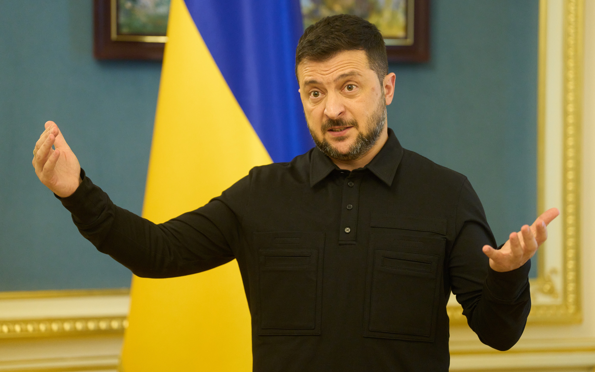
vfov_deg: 10.2
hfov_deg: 16.2
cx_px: 298
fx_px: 2092
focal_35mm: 129
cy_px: 180
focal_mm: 126
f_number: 2.8
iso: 5000
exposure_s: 1/320
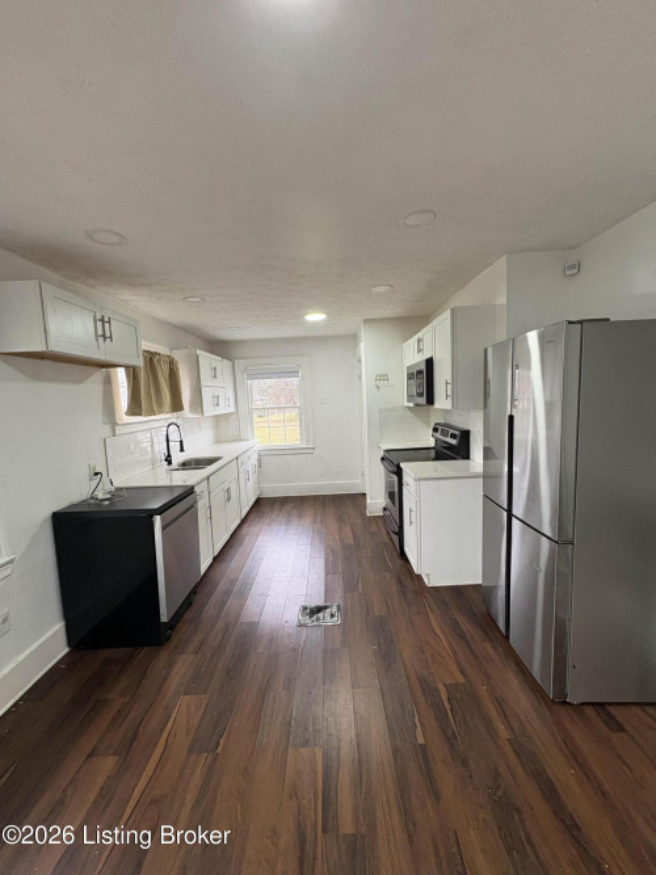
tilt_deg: -6.2
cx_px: 328
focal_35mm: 14
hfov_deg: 85.7
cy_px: 438
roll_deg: +2.3
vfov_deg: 102.1
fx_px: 354
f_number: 2.2
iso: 200
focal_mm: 2.22
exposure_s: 1/120
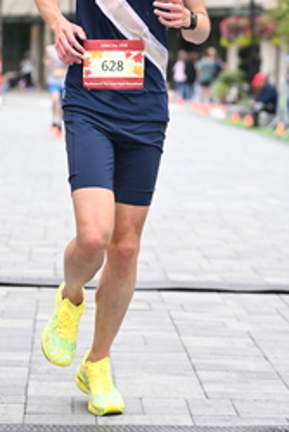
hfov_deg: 8.9
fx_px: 1852
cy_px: 116
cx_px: 143
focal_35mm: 154
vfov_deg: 13.3
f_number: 2.8
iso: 1600
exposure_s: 1/1250
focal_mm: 70
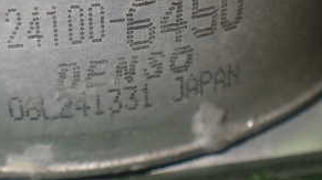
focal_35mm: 72
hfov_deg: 29.3
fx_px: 614
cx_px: 125
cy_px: 18
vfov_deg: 16.5
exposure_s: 1/60
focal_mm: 5.79
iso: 160
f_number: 2.4
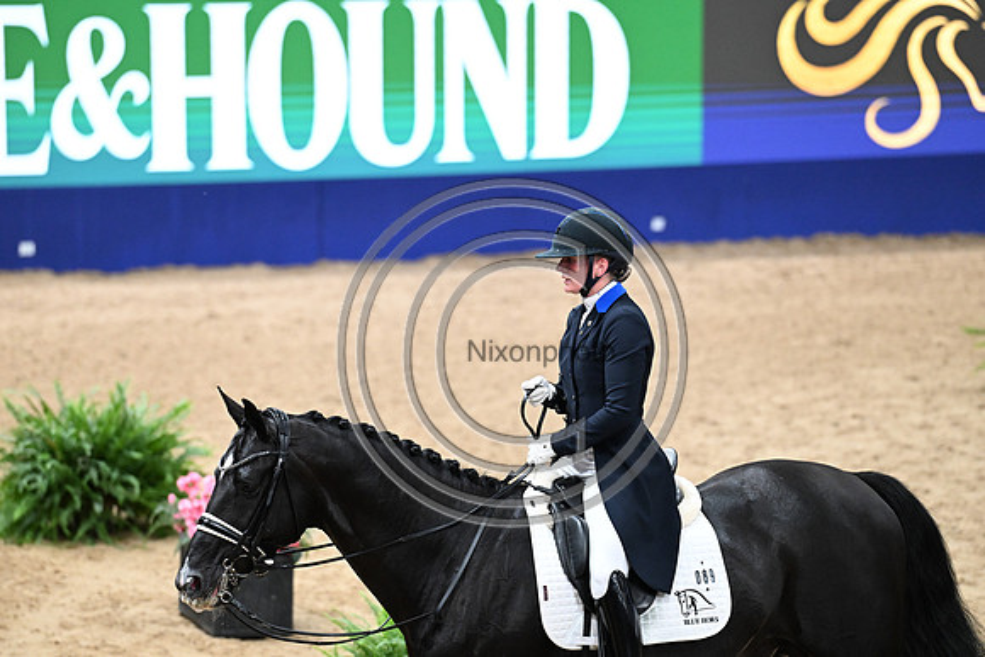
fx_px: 8210
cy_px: 328
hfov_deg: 6.9
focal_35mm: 300
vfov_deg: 4.6
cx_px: 492
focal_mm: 300
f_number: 4
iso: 5000
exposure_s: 1/800
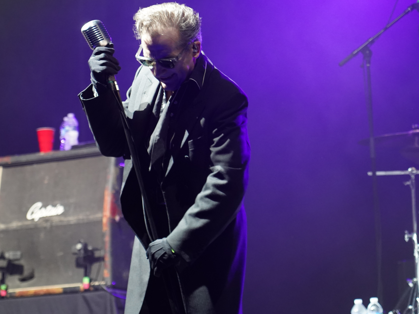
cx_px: 218
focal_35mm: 143
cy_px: 121
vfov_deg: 10.4
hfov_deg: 13.8
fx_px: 1731
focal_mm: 105
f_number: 4
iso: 5000
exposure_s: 1/160
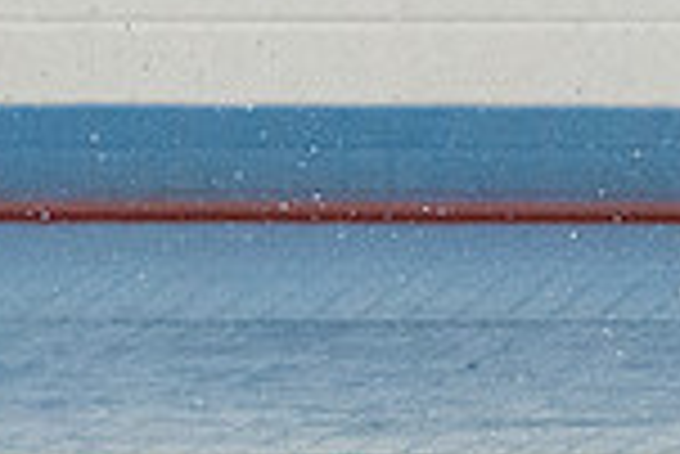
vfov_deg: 1.2
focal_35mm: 1150
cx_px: 410
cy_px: 800
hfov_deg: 1.8
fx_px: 21743
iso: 10000
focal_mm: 200
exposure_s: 1/1250
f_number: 5
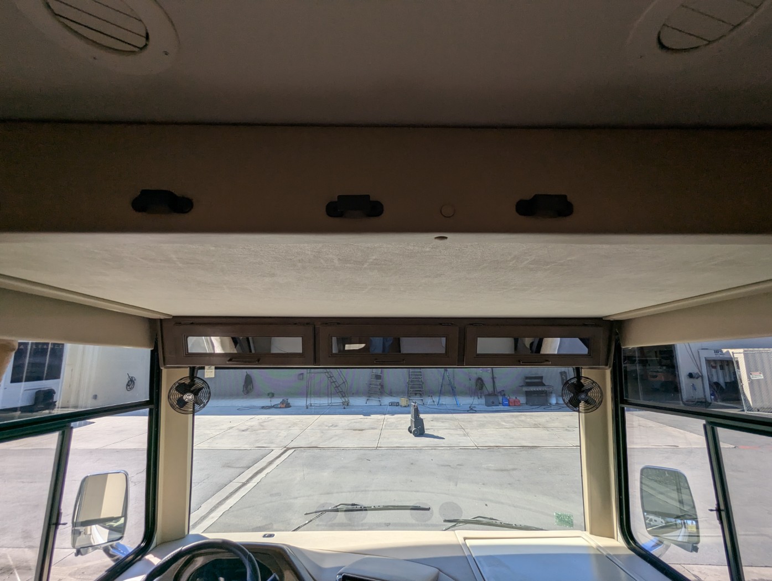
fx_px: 357
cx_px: 386
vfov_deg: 78.2
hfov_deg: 94.4
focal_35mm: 16
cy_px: 290
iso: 48
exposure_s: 1/688
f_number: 2.2
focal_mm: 2.35
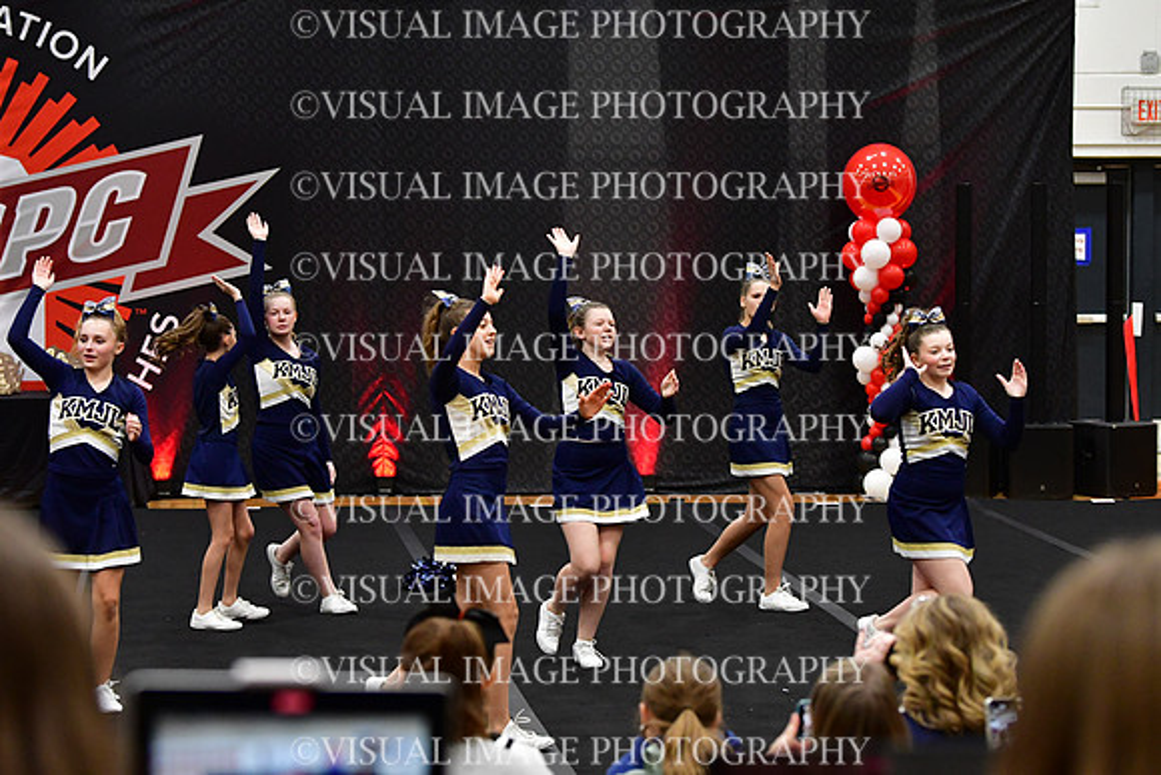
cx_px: 580
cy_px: 388
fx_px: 3967
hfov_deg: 16.6
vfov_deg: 11.2
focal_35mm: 123
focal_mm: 82
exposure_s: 1/500
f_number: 3.5
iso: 4000
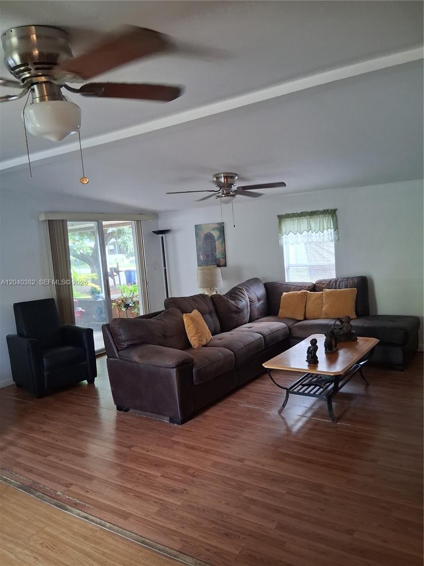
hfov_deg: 53.1
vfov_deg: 67.3
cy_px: 283
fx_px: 425
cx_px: 212
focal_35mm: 26
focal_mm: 3.98
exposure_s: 1/100
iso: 320
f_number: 1.8
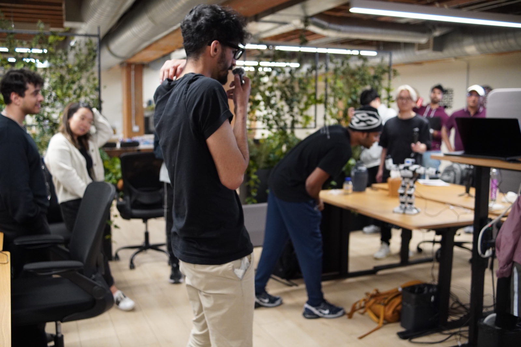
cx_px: 260
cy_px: 174
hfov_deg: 55.1
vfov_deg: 38.3
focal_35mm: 34
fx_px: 499
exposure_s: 1/160
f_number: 2.2
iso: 1600
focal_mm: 23
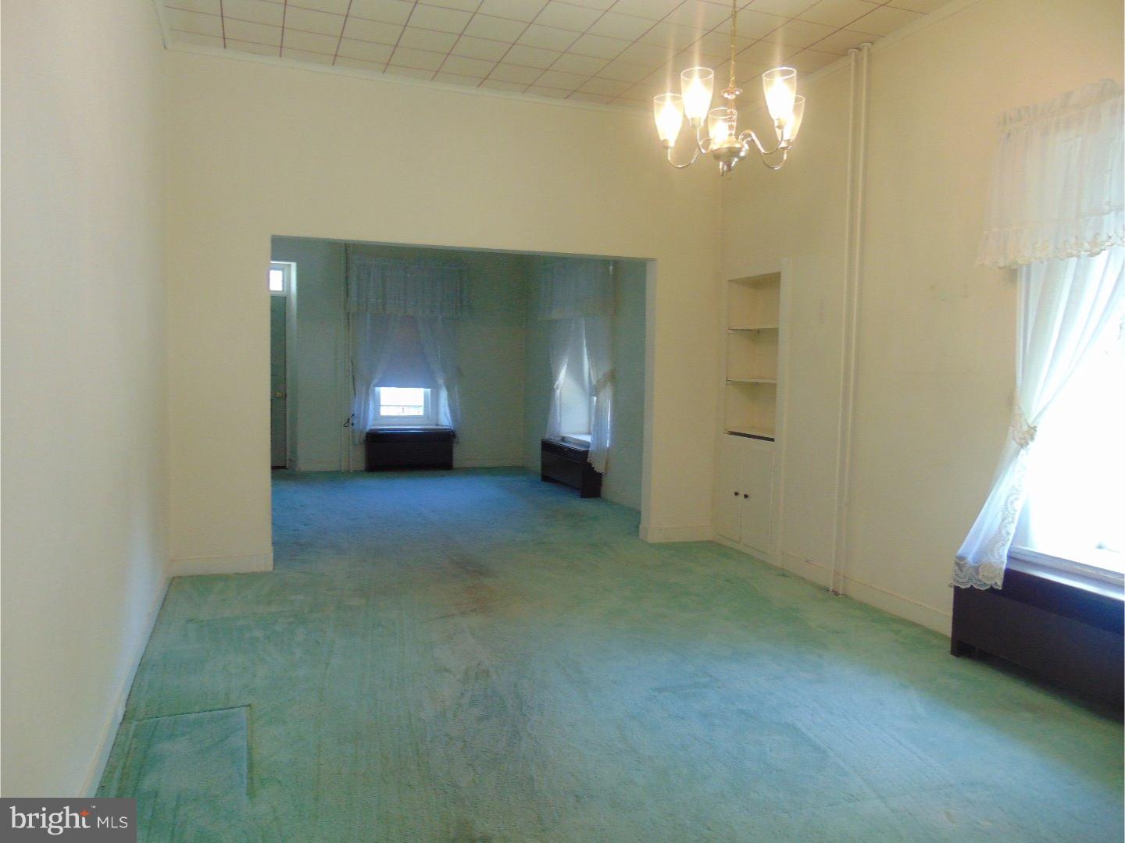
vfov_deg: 54.9
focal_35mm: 25
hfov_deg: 69.4
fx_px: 812
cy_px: 422
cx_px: 562
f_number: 3
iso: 160
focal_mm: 4.5
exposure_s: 1/30
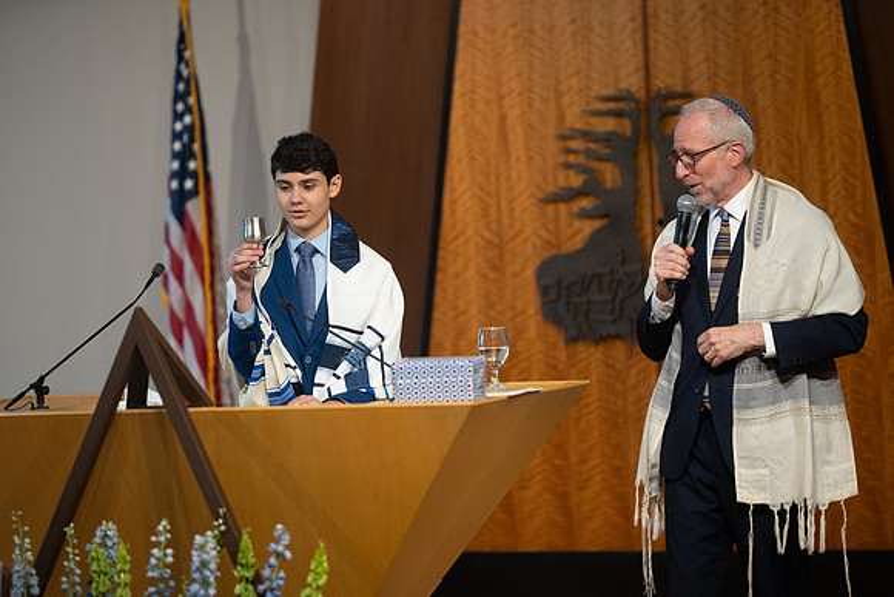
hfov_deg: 15.2
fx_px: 3353
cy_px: 298
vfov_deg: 10.2
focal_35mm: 135
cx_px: 447
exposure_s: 1/400
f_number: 1.8
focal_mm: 135
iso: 2000
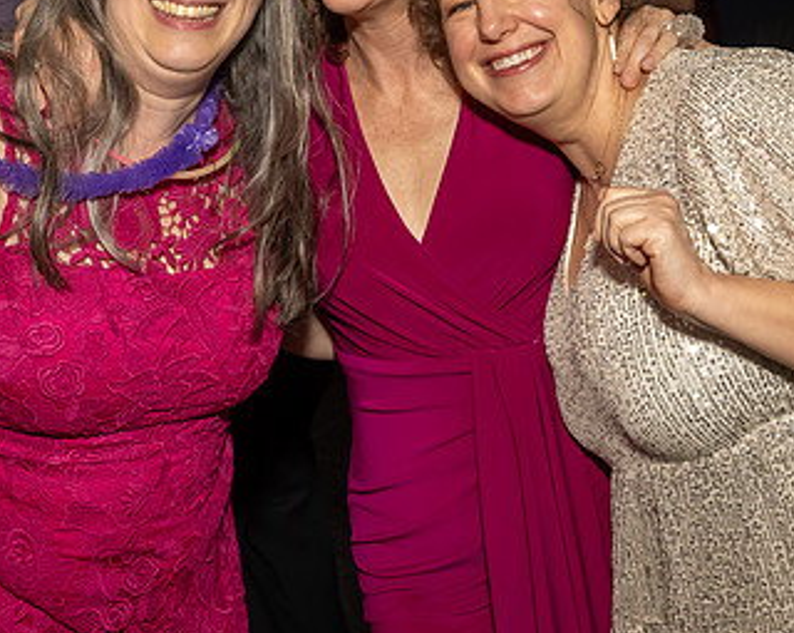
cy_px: 96
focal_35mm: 59
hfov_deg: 32.0
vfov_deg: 25.2
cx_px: 364
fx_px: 1384
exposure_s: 1/250
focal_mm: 17
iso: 800
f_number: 7.1
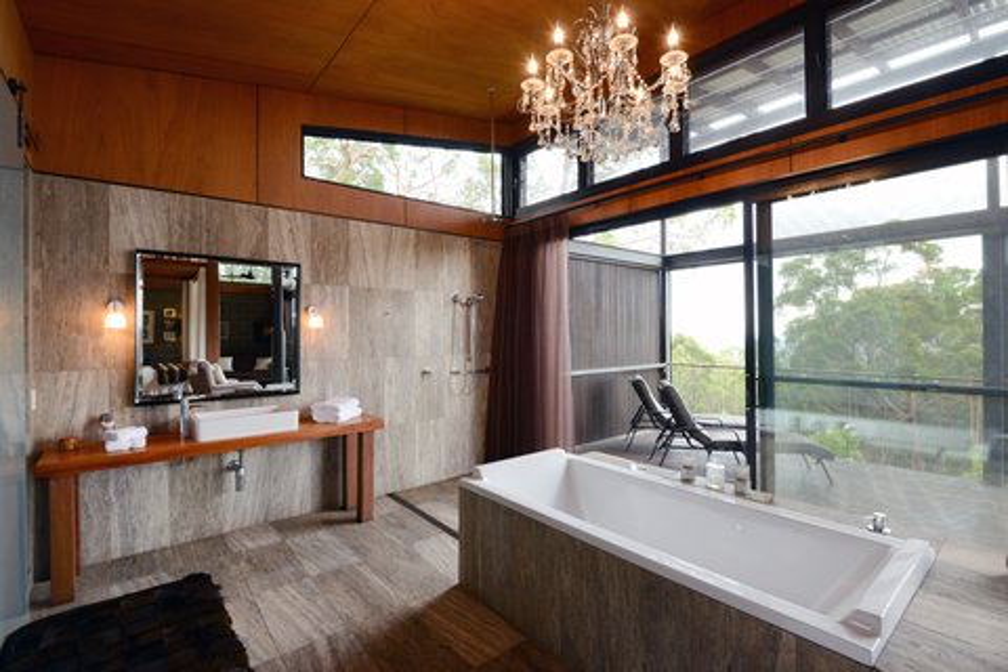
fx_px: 448
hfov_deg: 96.7
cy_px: 336
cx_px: 504
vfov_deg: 73.7
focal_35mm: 16
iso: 500
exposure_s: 1/2.5
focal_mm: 16
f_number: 11
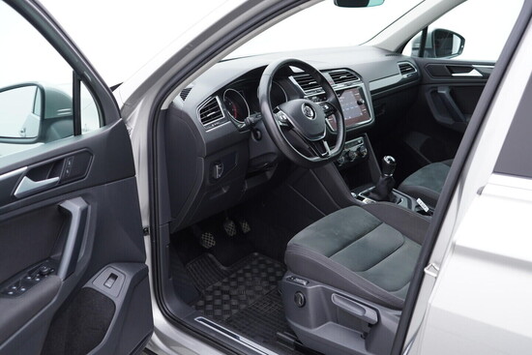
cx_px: 266
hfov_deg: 53.1
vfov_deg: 36.9
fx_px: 532
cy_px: 178
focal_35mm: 36
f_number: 2.8
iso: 160
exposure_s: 1/40
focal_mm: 24
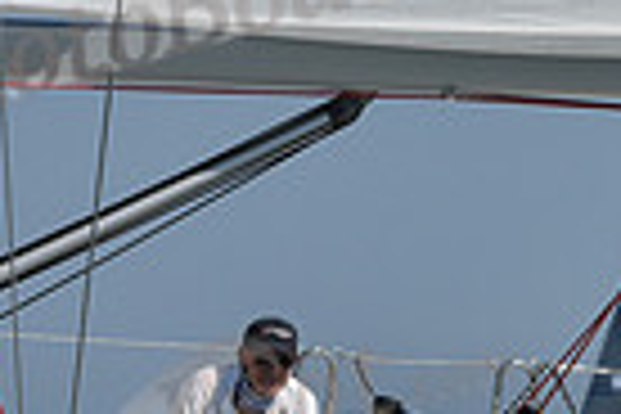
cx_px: 747
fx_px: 10867
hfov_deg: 3.3
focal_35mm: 630
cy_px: 601
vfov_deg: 2.2
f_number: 9
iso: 250
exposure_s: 1/1600
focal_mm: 150
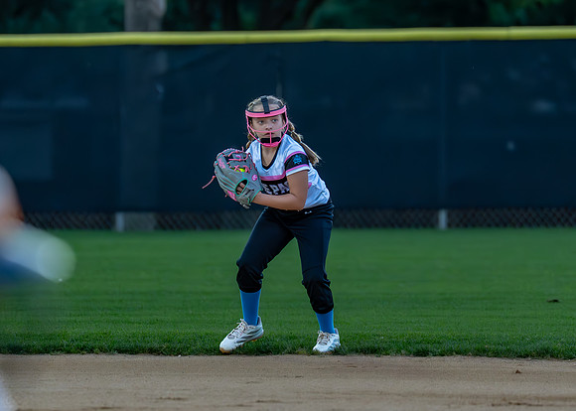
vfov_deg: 3.0
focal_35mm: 485
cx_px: 316
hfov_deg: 4.2
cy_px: 233
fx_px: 7933
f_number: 2.8
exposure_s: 1/1250
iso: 2000
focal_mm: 200
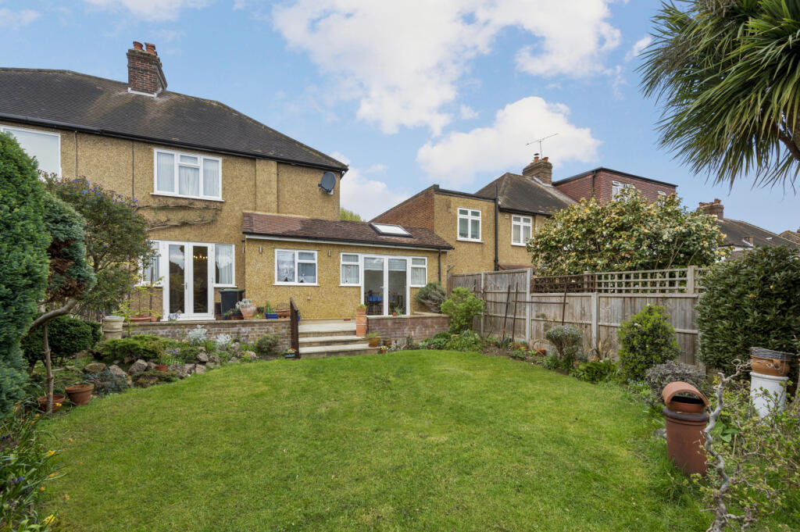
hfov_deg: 100.4
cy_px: 266
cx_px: 400
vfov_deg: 77.2
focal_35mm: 15
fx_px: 333
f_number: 8
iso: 200
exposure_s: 1/50
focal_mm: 15
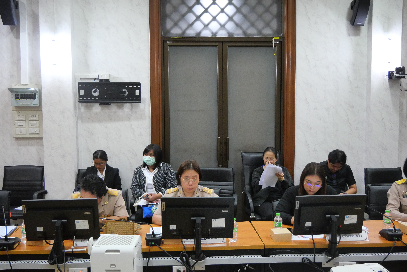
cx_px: 204
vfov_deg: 36.0
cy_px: 136
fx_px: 419
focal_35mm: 37
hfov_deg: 51.9
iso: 3200
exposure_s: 1/80
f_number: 3.9
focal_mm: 18
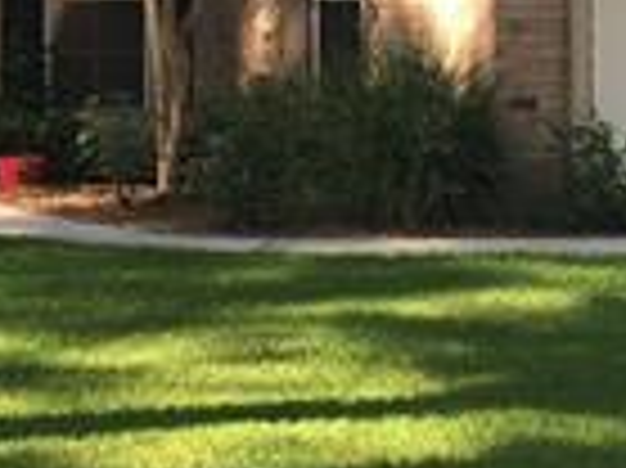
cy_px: 14
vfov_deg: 11.0
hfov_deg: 14.4
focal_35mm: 134
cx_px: -45
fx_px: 2421
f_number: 2.2
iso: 32
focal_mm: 4.15
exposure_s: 1/347
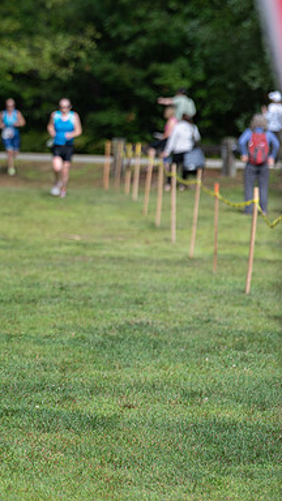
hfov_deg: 4.5
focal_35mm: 269
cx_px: -77
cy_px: 250
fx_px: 3576
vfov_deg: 8.0
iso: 200
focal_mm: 170
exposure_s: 1/1250
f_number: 4.5
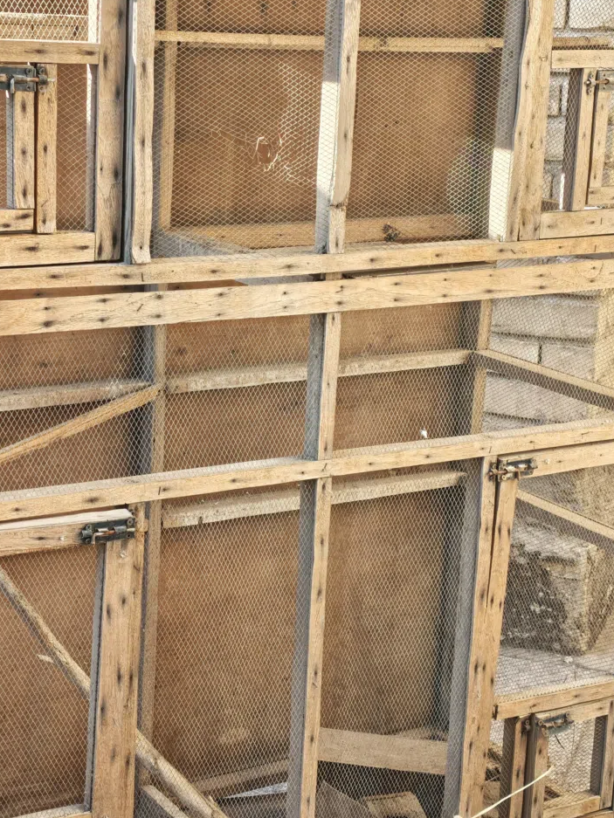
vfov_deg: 29.0
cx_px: 214
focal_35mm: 67
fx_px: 1584
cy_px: 380
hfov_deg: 21.9
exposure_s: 1/225
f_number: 1.67
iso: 125
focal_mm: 6.62
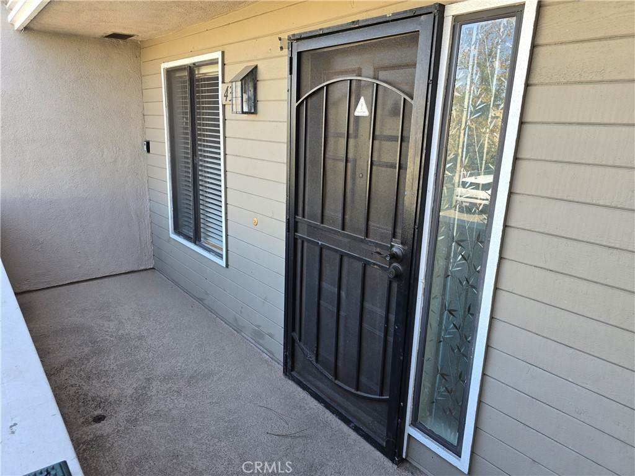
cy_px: 238
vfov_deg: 58.9
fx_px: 422
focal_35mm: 23
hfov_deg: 73.9
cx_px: 318
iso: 64
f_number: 1.7
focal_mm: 6.3
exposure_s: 1/180
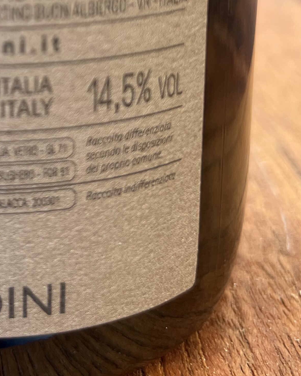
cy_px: -35
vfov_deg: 25.3
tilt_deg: -12.6
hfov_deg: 21.1
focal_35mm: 70
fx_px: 780
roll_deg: +0.5
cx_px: 1
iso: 50
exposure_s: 1/121
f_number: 1.5
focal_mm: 5.7
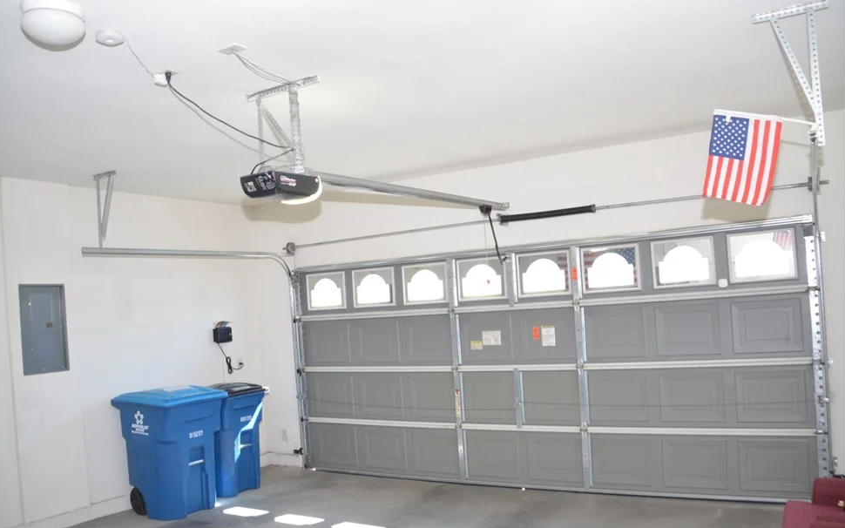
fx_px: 668
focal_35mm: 29
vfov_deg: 43.1
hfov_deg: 64.6
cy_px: 267
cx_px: 401
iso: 400
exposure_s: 1/80
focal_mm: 18
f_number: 4.5
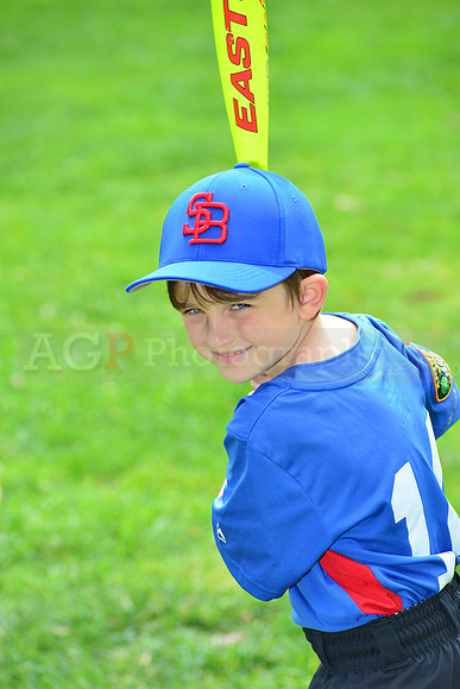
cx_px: 230
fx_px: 3831
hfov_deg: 6.9
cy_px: 344
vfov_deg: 10.3
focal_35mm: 200
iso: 200
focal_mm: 200
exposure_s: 1/200
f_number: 8
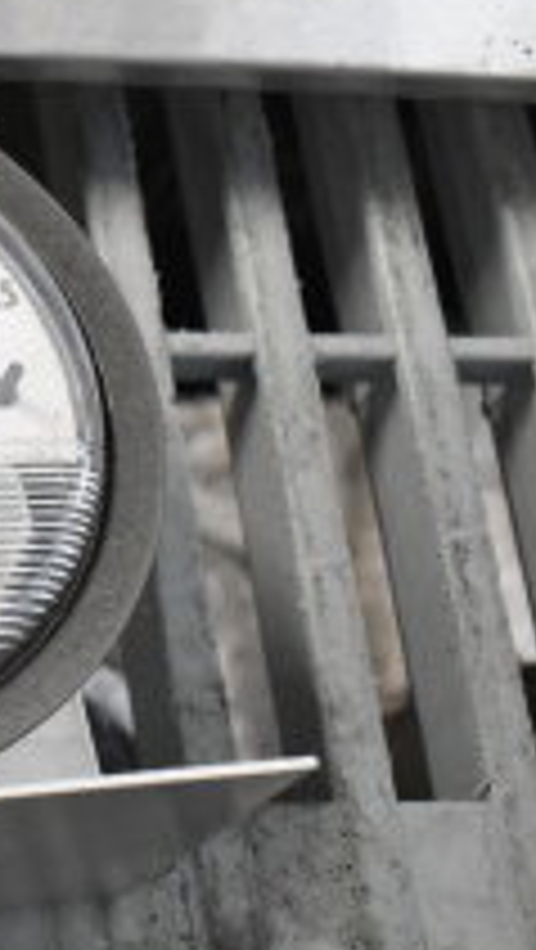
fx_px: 2522
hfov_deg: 10.6
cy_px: 525
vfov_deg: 21.3
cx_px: -712
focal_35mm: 100
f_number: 3.8
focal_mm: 22
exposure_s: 1/30
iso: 2200
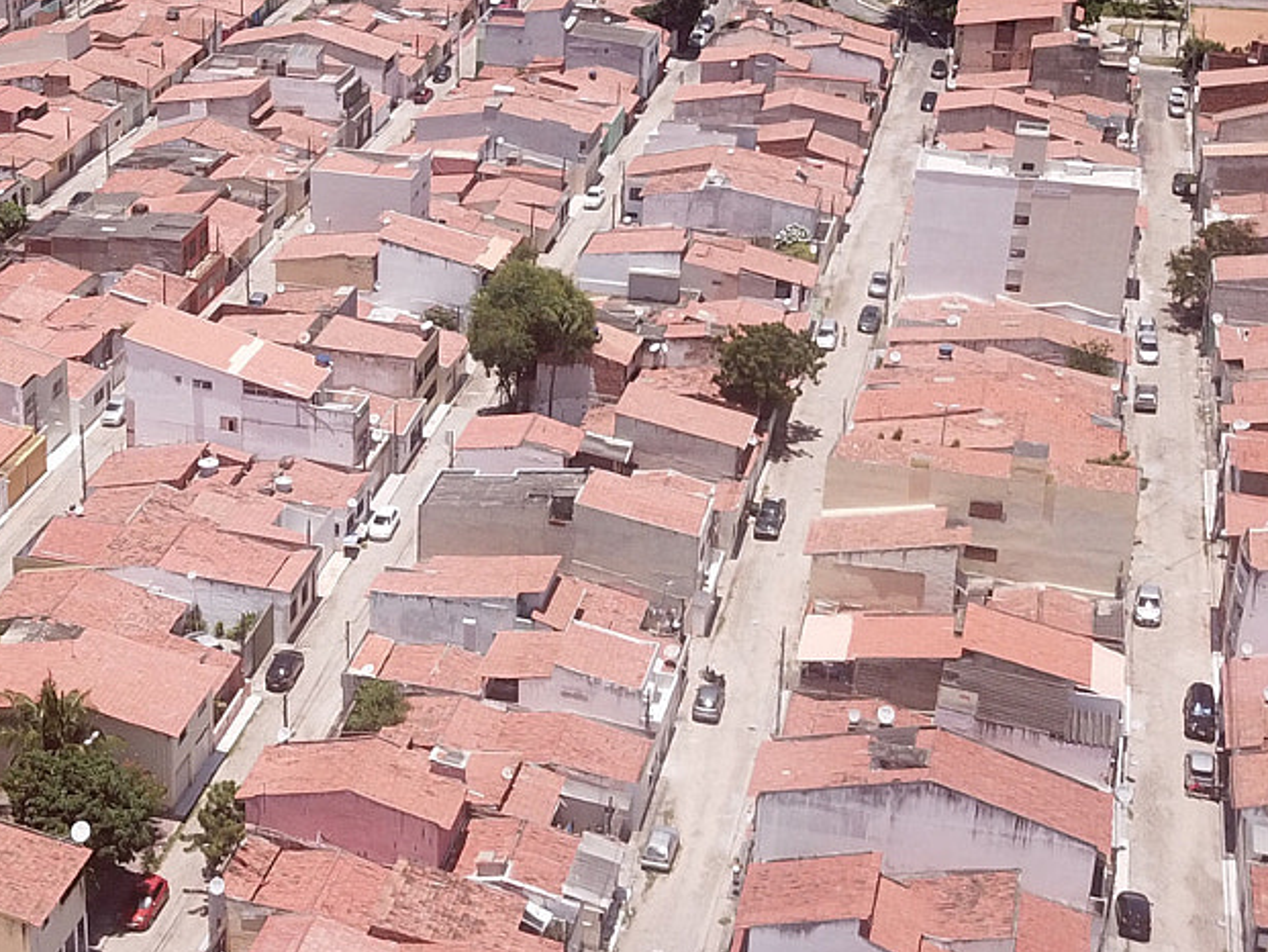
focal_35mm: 67
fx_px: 2455
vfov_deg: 21.9
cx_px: 263
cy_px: 407
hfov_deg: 28.4
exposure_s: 1/1650
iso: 100
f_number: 2.2
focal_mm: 4.7
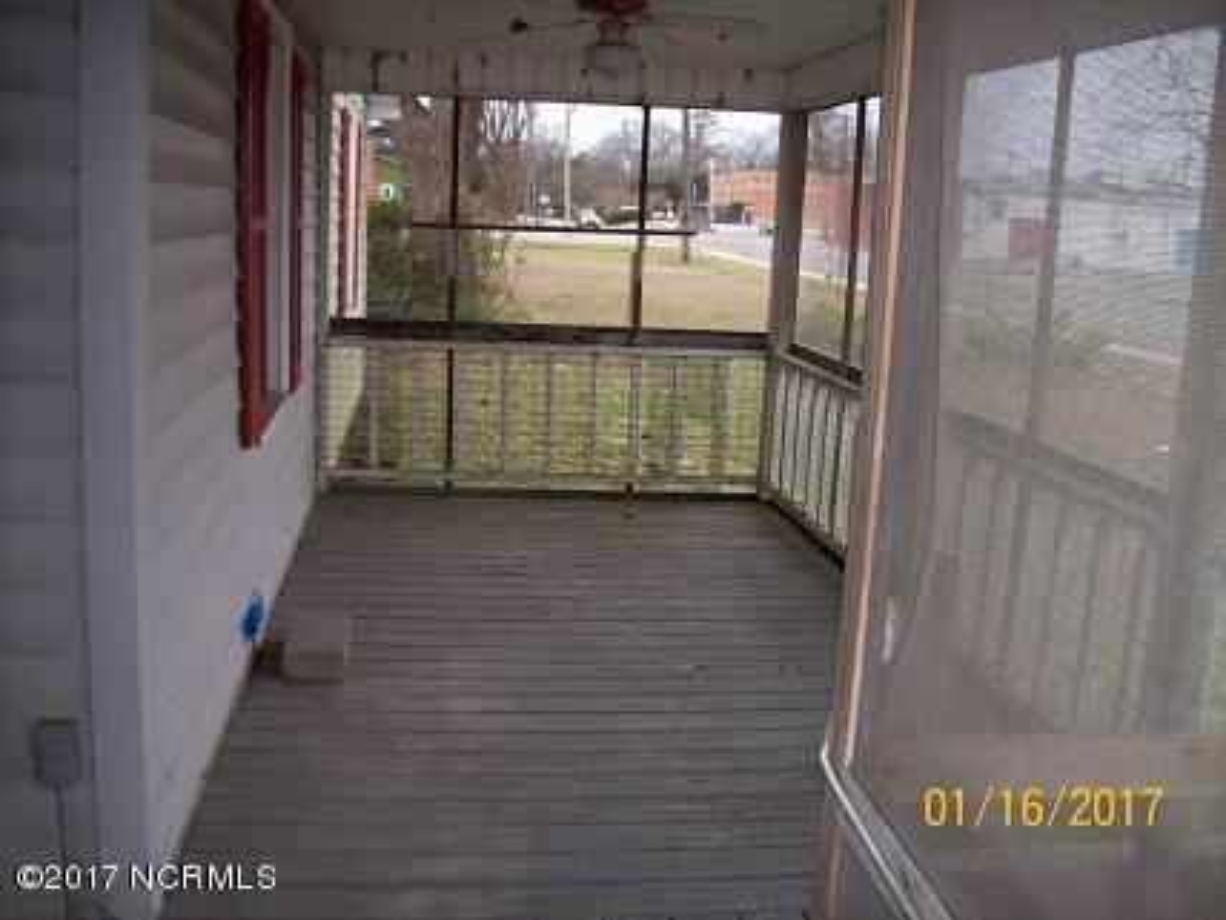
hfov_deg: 51.4
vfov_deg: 39.7
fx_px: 1275
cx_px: 613
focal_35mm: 36
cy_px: 460
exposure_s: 1/64
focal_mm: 6
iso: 80
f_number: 2.7
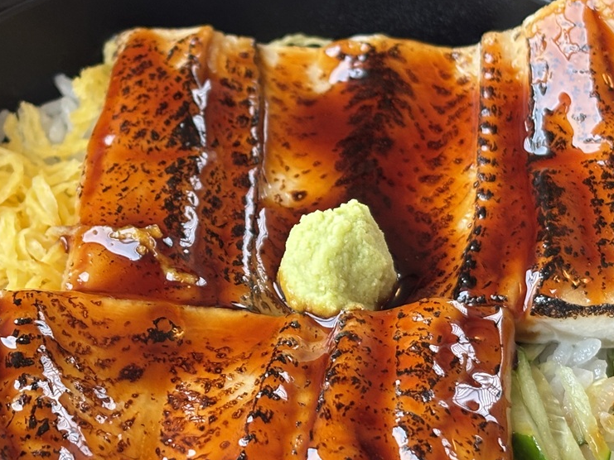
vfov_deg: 14.9
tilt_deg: -47.3
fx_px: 1756
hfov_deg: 19.8
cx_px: 297
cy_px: 309
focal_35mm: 99
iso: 100
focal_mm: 5.96
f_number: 1.6
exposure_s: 1/50
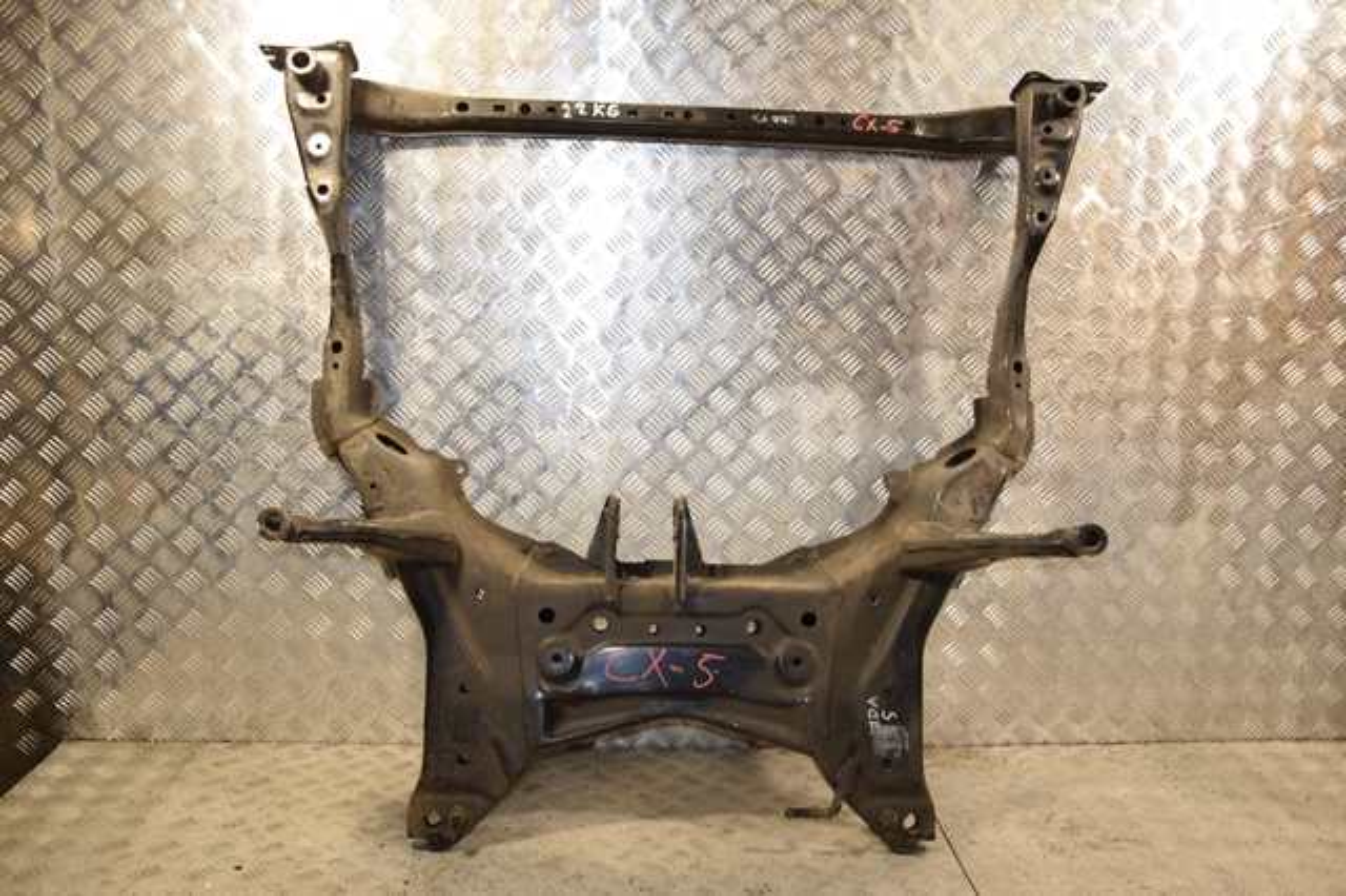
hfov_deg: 57.2
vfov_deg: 39.9
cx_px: 673
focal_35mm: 33
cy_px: 448
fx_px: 1233
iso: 800
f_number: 6.3
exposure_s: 1/200
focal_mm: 22
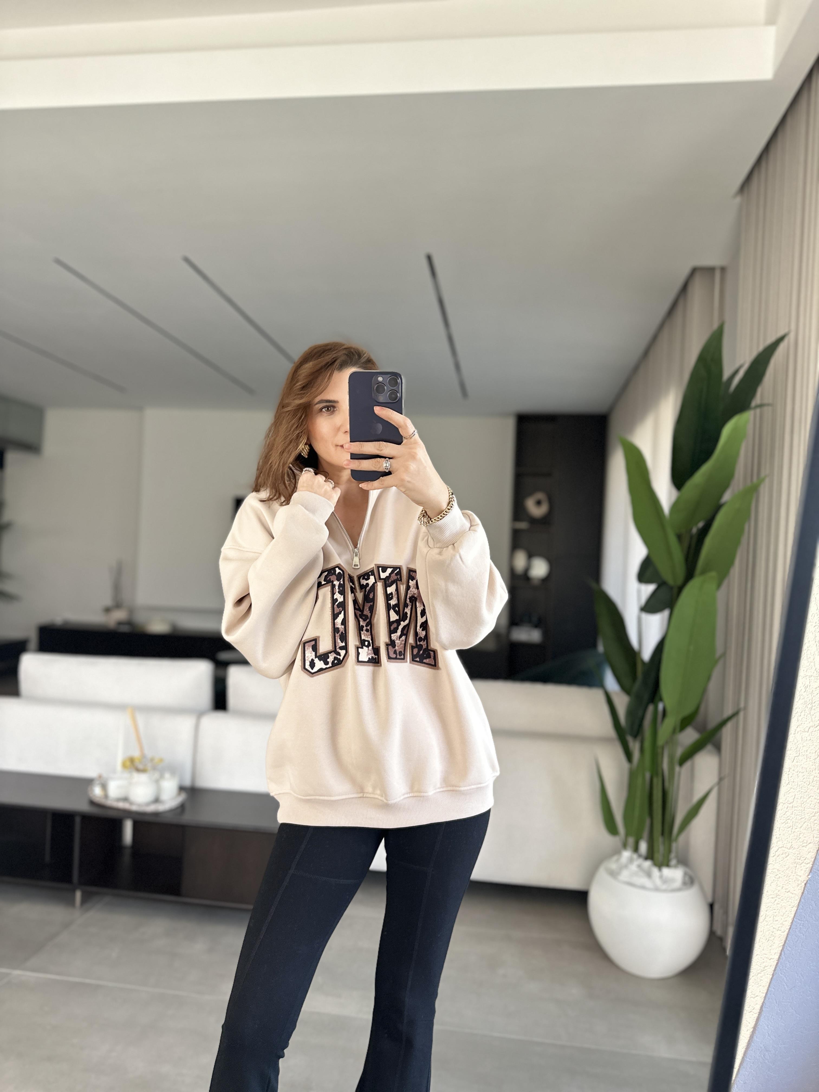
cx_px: 410
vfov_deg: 71.6
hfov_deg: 56.8
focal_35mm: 24
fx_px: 757
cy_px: 546
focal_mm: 6.86
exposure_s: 1/108
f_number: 1.78
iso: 250
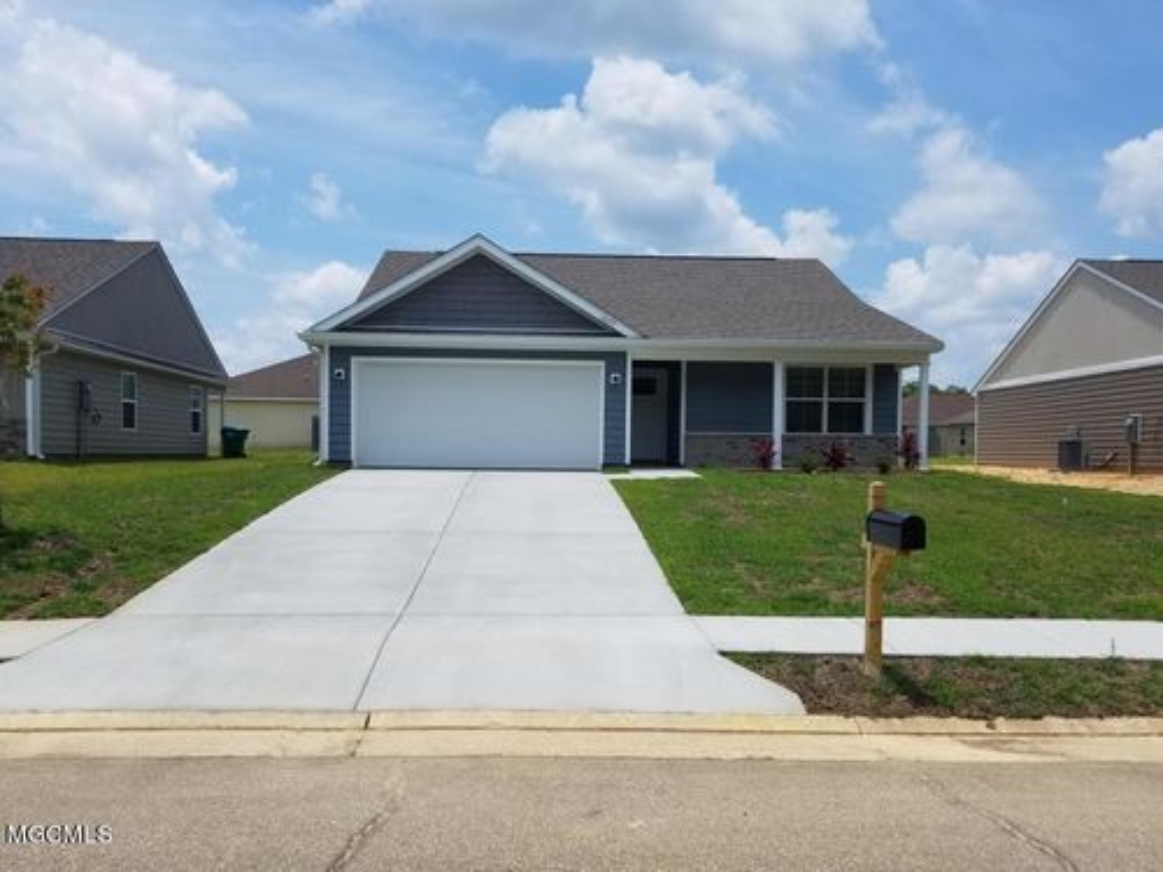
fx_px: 874
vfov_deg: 53.1
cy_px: 436
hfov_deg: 67.3
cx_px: 582
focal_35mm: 26
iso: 50
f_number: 1.7
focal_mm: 4.2
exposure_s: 1/3896
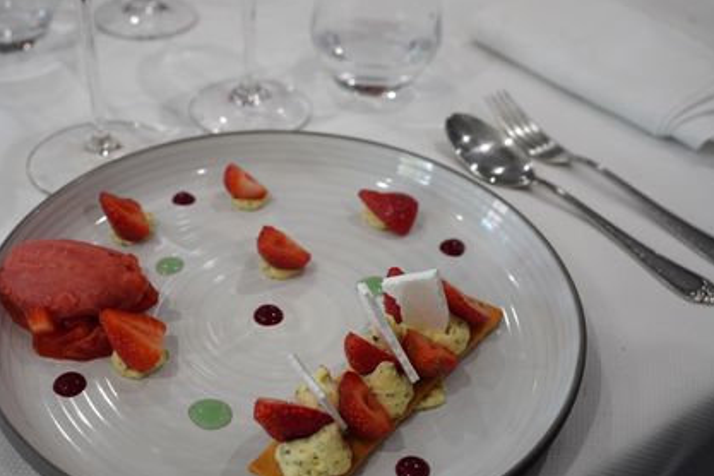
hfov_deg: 45.3
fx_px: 853
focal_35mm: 43
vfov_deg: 31.2
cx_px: 313
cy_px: 259
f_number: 5.6
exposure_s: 1/125
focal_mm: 35
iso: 1600
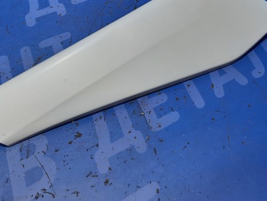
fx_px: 347
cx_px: 124
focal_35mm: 45
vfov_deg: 30.9
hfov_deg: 42.1
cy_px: 25
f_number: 2
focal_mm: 4.6
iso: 200
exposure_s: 1/50
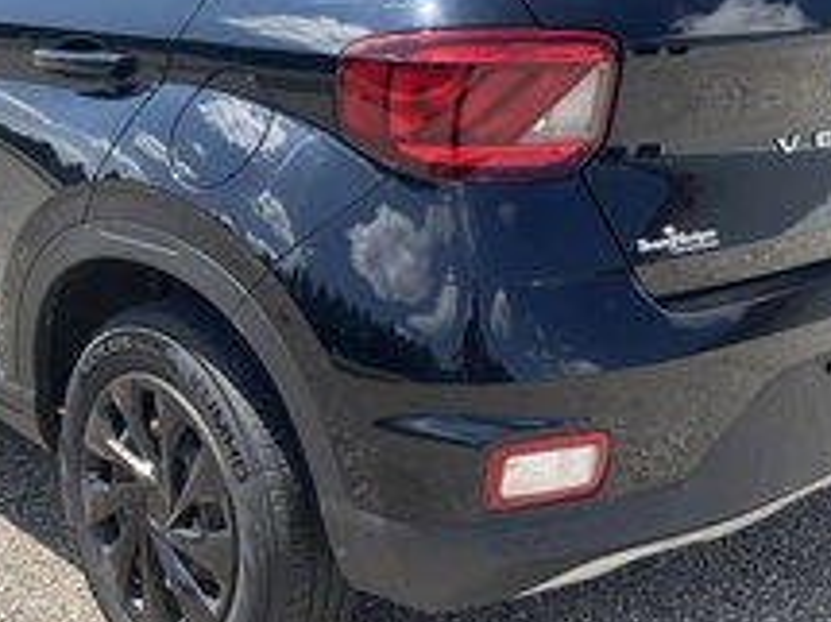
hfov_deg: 35.5
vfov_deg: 26.8
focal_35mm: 54
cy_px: 193
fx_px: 1296
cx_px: 348
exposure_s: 1/869
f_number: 1.8
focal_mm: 3
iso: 25
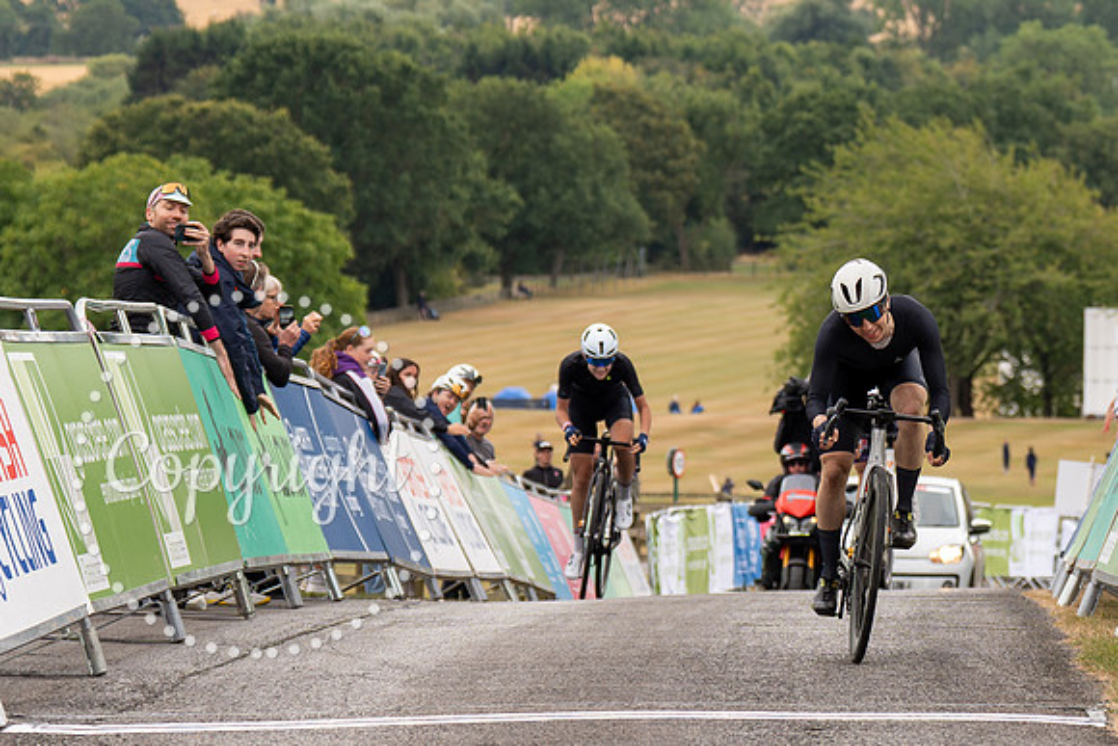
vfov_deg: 5.6
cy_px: 167
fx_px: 7581
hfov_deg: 8.4
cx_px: 872
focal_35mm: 244
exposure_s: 1/1000
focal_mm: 85
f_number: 3.5
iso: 250
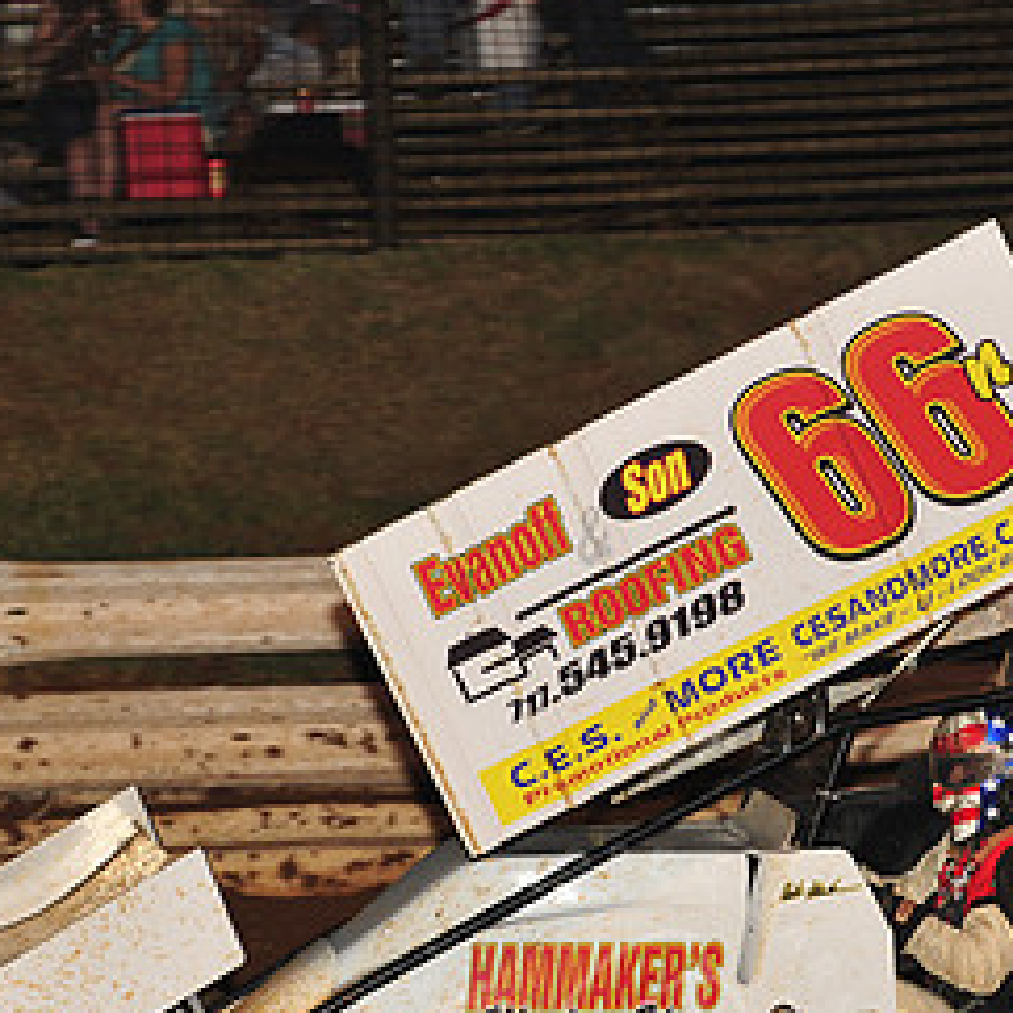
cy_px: 712
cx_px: 620
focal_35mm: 316
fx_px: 10462
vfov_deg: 5.5
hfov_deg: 5.5
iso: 800
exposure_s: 1/320
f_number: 6.3
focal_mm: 155
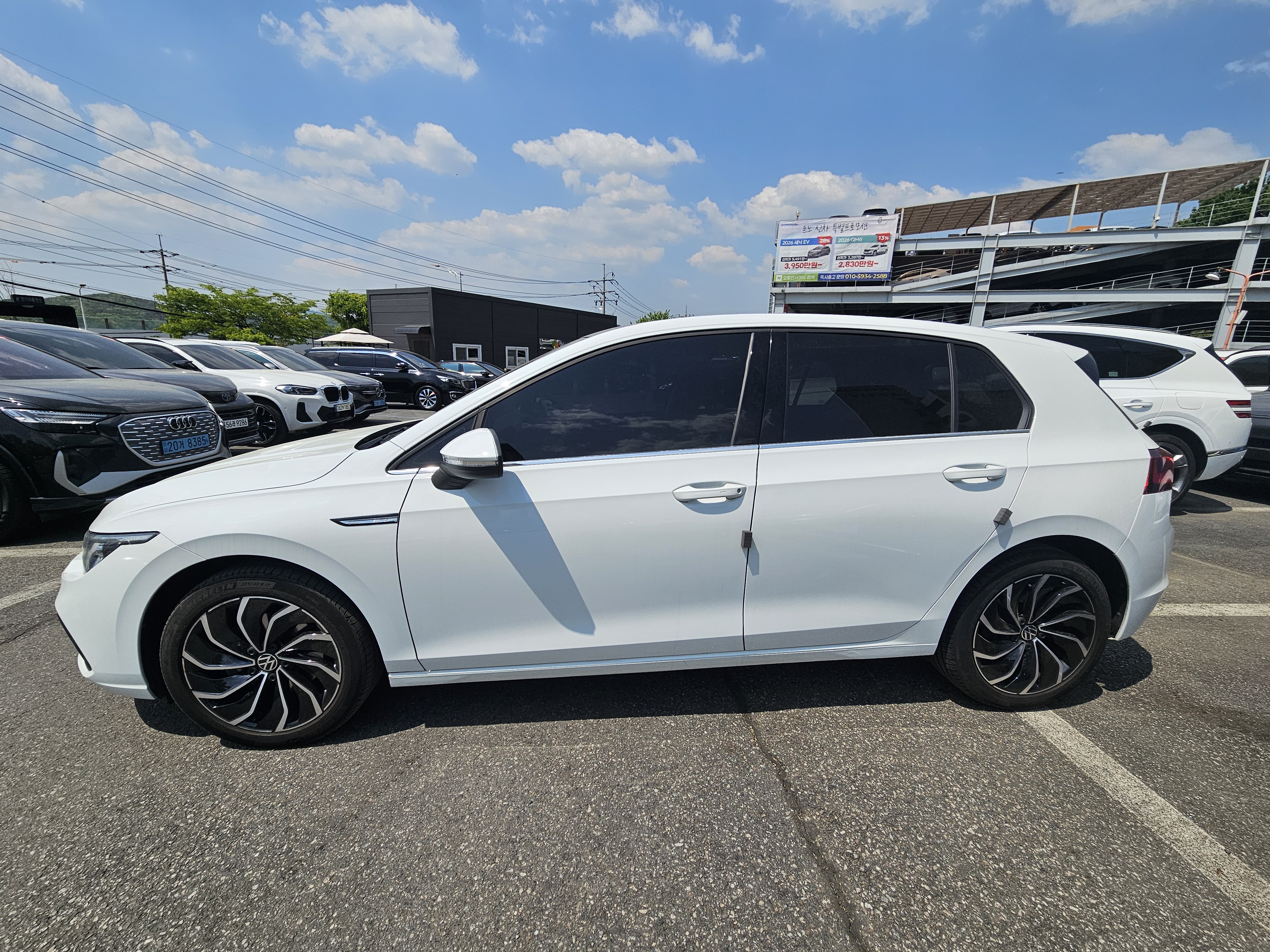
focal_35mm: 13
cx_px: 635
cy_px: 476
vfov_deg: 89.9
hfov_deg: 106.2
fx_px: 477
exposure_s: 1/4233
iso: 50
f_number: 2.2
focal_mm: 2.2
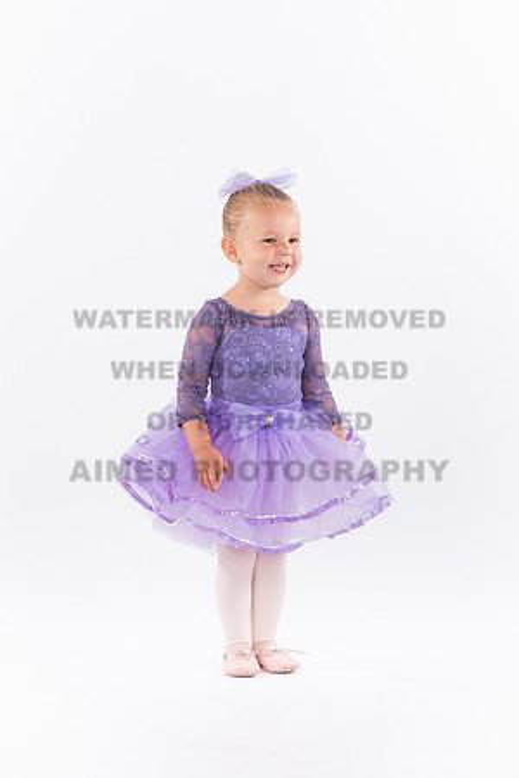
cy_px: 385
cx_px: 206
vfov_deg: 12.1
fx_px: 3659
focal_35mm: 169
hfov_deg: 8.1
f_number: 11
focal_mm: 105
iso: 320
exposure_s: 1/200
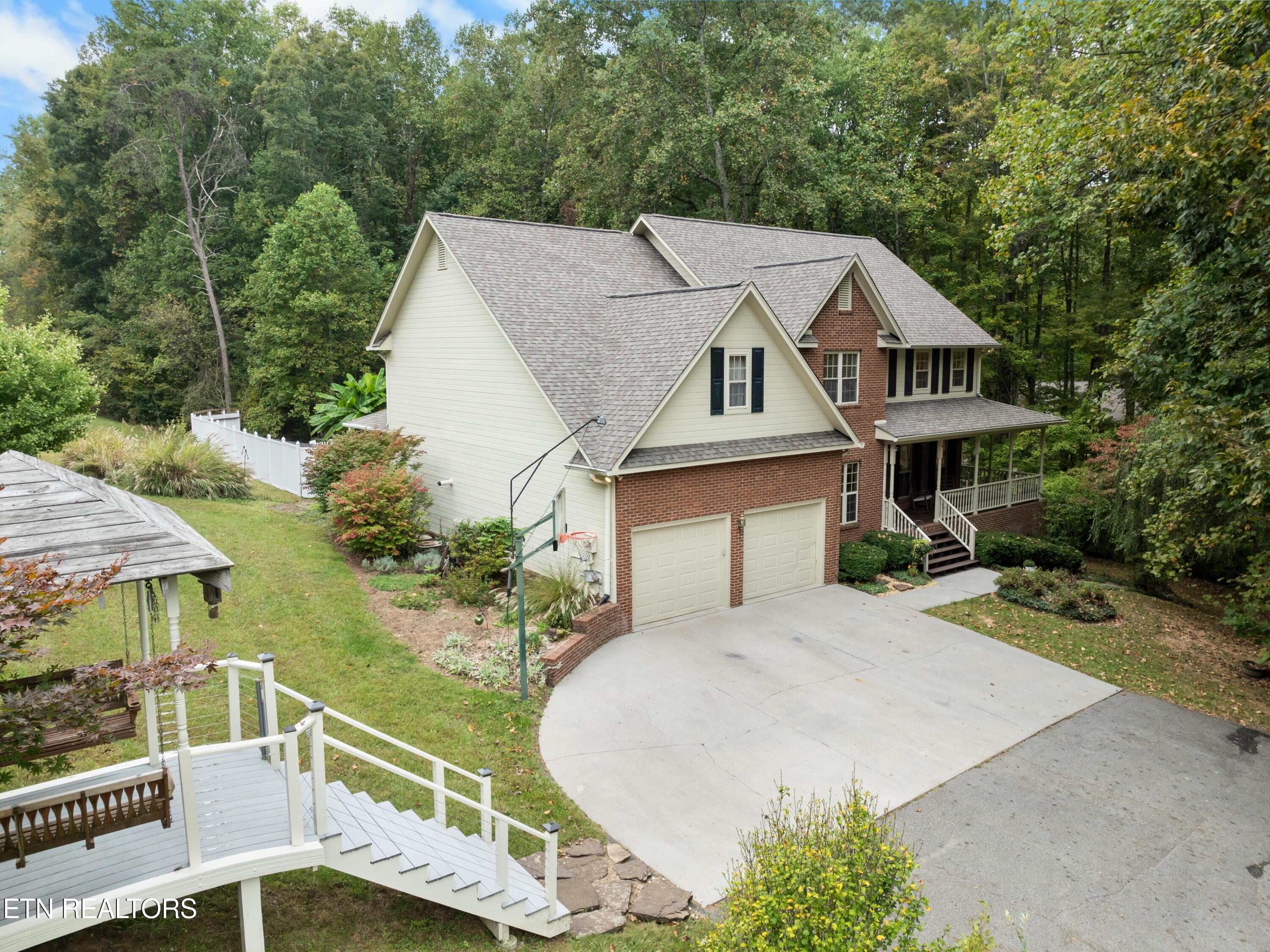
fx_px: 880
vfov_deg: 56.8
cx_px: 635
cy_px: 476
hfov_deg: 71.6
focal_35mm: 24
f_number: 2.8
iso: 240
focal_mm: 12.29
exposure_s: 1/320
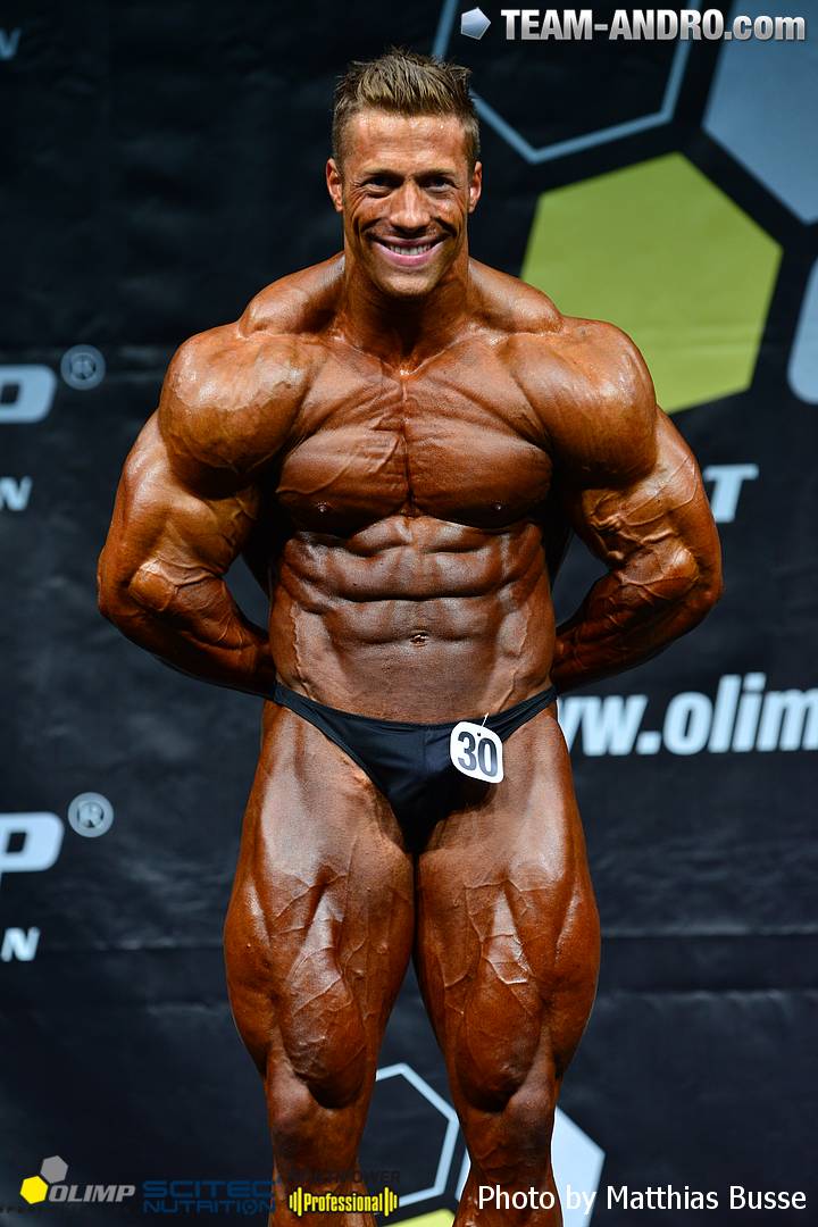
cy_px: 614
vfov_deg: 9.0
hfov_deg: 6.0
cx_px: 409
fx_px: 7839
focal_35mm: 230
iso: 800
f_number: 5.3
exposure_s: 1/80
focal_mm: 230
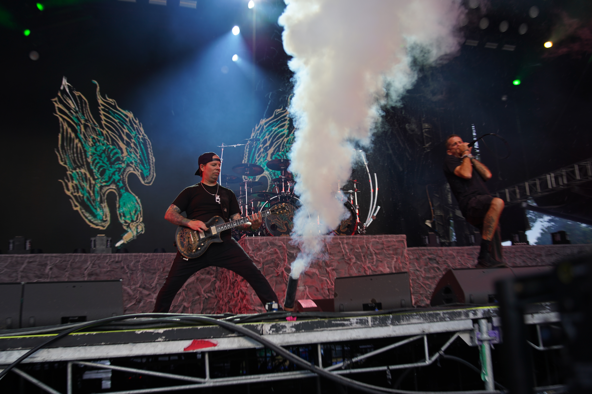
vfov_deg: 38.9
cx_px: 296
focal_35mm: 34
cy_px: 197
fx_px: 559
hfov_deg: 55.8
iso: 100
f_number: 4
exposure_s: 1/125
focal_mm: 34
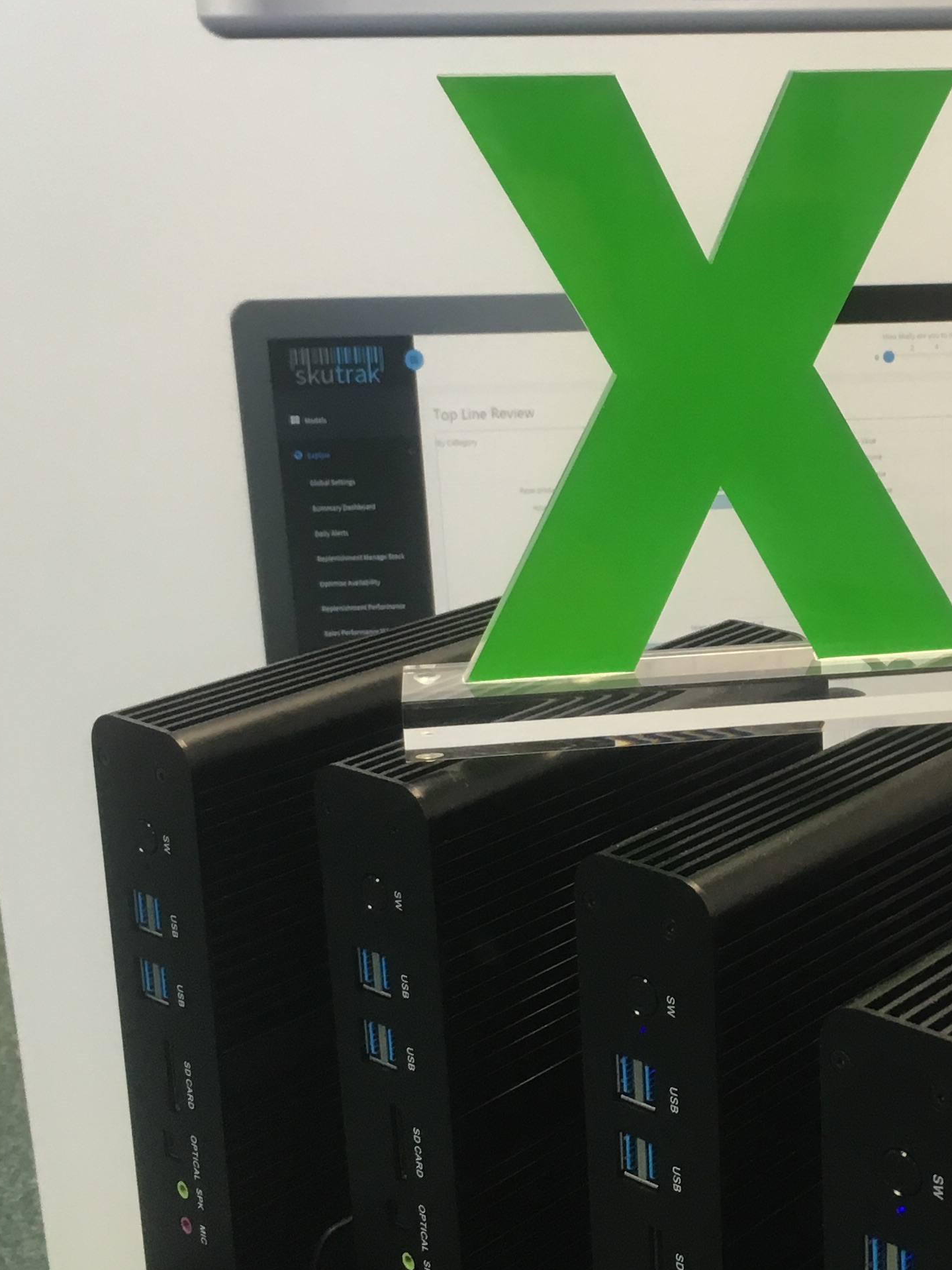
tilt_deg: -18.4
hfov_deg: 23.2
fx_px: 2237
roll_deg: +1.5
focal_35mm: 61
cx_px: 920
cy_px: 630
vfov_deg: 31.7
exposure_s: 1/33
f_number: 2.2
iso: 100
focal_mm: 4.15
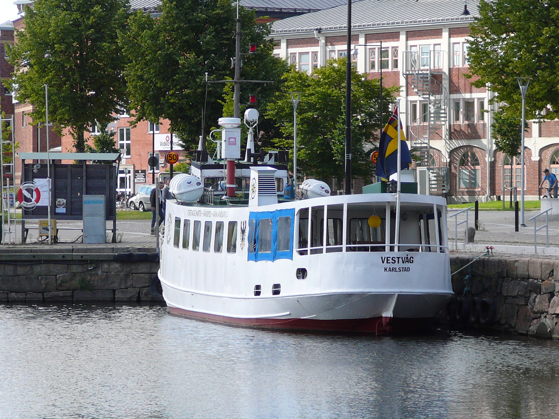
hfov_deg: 9.4
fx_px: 3391
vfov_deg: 7.1
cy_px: 210
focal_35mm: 210
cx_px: 280
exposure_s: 1/250
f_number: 4
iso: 80
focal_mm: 25
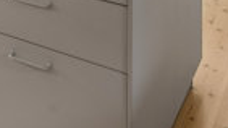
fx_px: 501
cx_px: -126
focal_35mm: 83
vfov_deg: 11.5
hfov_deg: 21.1
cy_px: -198
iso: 250
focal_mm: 14
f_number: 10
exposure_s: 1/8
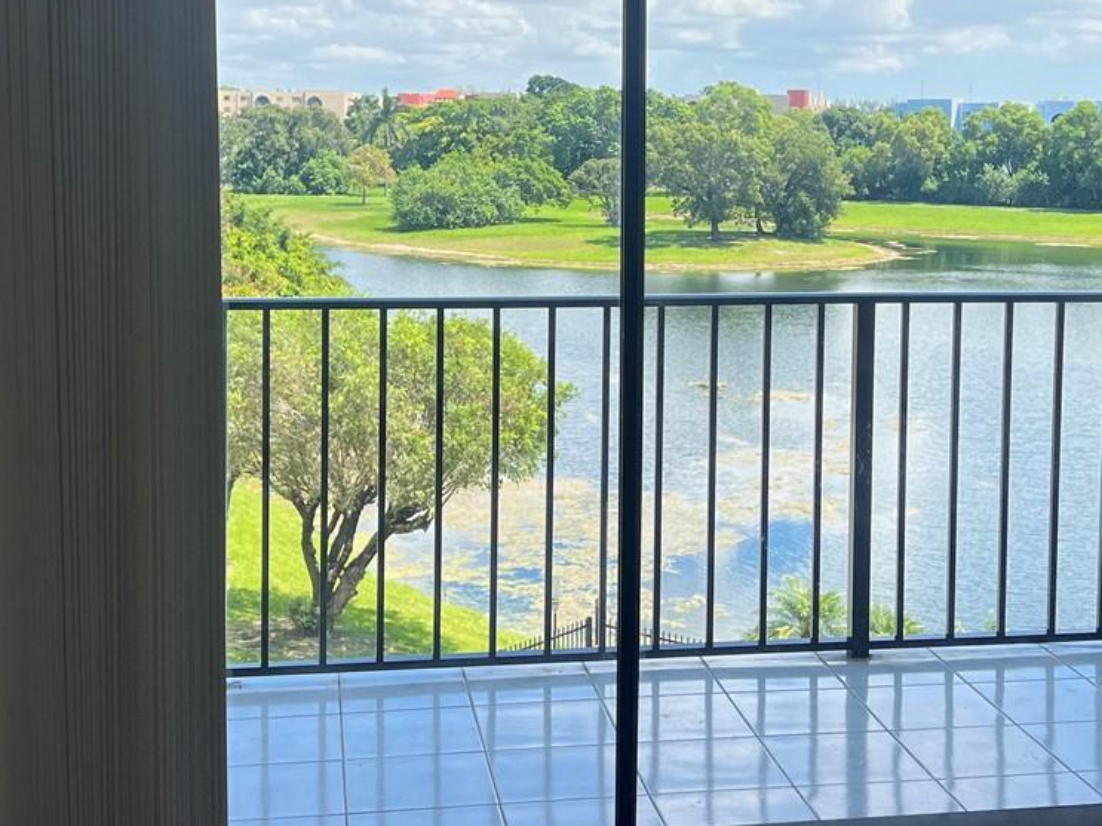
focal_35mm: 56
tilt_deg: -4.5
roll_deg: +0.1
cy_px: 258
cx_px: 623
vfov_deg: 25.9
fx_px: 1782
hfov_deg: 34.3
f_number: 1.5
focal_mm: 5.7
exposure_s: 1/1808
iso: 50
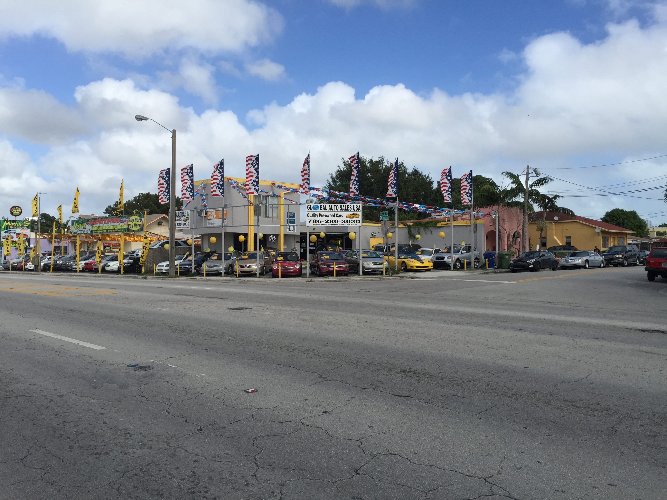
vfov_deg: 48.2
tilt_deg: +0.4
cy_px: 250
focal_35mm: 29
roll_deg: -0.9
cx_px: 334
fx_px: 559
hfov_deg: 61.7
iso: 32
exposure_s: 1/2825
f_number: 2.2
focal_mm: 4.15
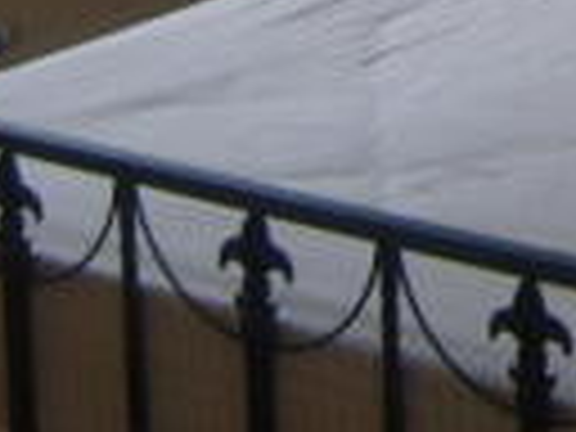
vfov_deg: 8.7
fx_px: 2646
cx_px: 817
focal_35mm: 159
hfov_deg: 12.0
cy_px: -520
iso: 80
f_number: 2.8
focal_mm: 7.4
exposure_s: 1/125
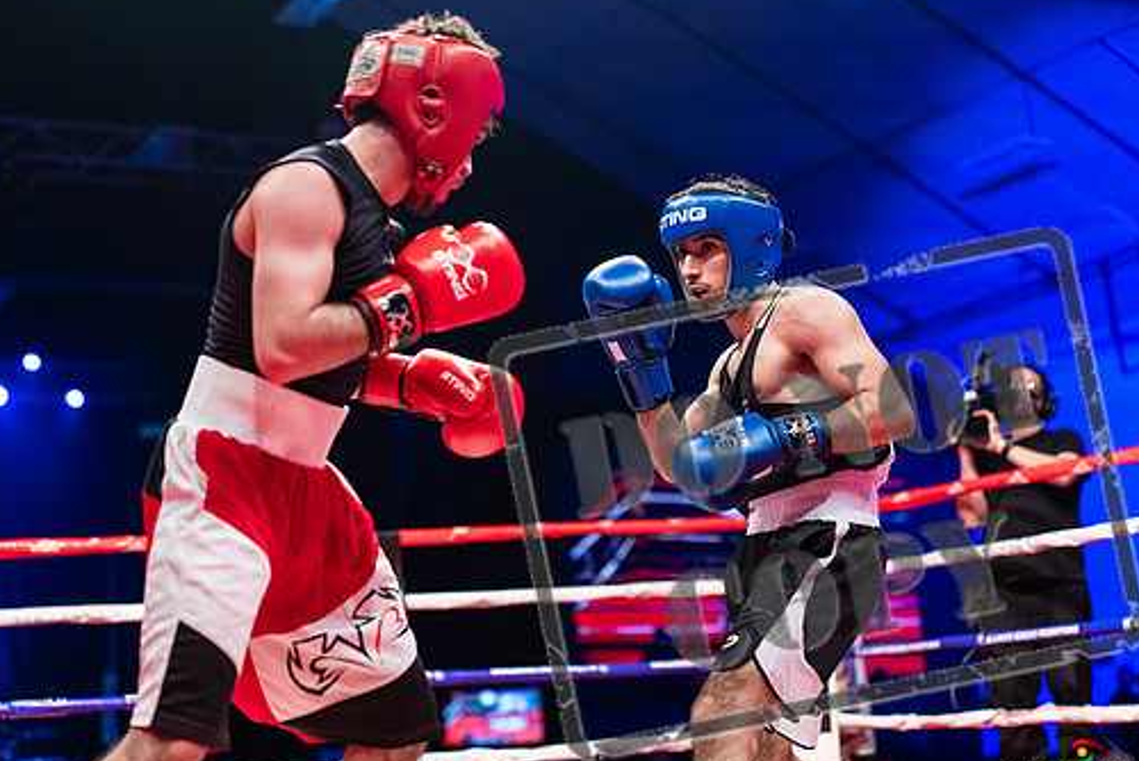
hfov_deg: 34.4
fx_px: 1836
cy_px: 377
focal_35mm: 58
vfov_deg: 23.4
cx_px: 494
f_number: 2
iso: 3200
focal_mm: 50
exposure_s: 1/1250
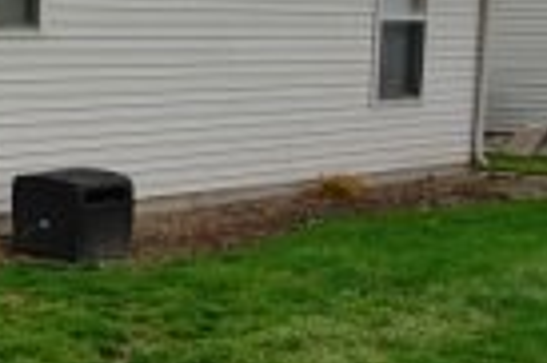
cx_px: -379
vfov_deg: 19.4
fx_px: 1062
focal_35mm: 70
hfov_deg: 21.4
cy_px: 128
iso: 220
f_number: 5.6
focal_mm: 10
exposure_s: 1/125
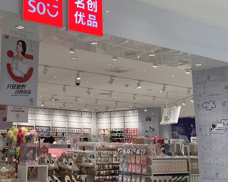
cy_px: 58
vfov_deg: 28.4
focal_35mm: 53
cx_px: 46
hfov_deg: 34.3
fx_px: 358
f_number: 1.6
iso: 40
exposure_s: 1/224
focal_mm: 5.1
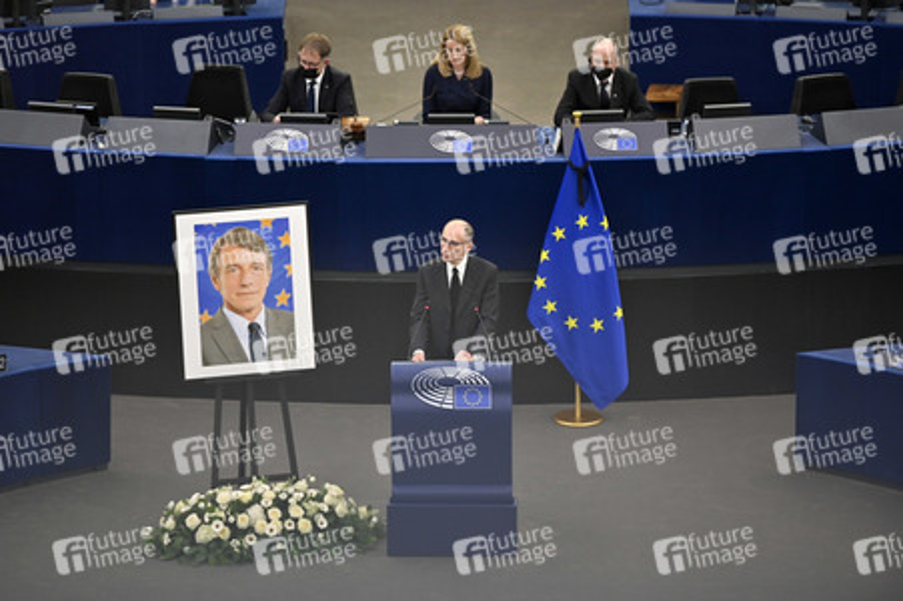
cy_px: 300
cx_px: 452
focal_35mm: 200
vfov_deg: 6.9
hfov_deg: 10.3
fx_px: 5013
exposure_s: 1/400
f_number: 2.8
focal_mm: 200
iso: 1000
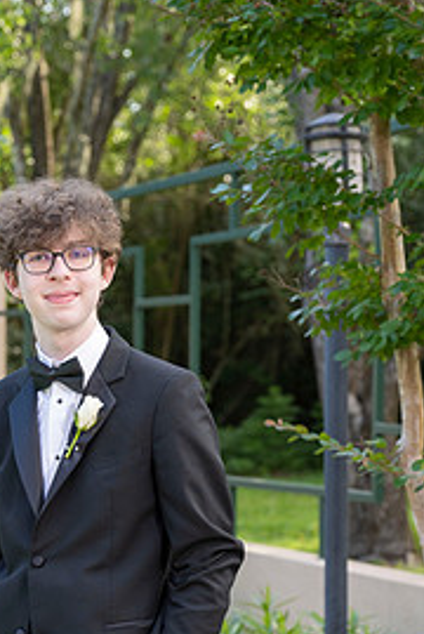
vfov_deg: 15.4
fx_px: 2326
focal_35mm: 132
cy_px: 495
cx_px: 73
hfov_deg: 10.4
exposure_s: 1/200
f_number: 5
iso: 500
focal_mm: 79
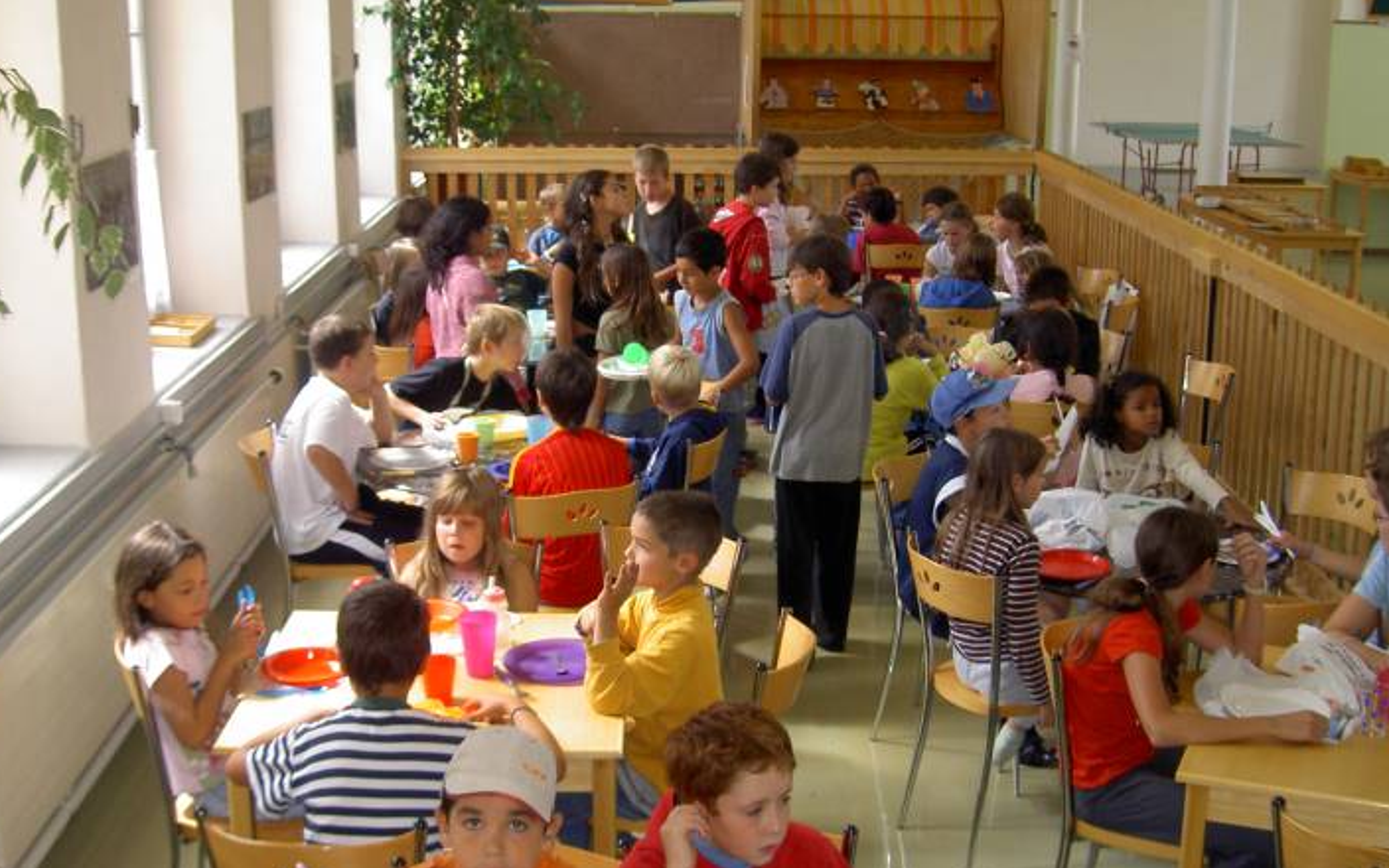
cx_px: 667
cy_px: 493
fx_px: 1779
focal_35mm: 47
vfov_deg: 27.4
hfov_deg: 42.6
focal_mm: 8
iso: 100
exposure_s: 1/60
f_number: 2.8
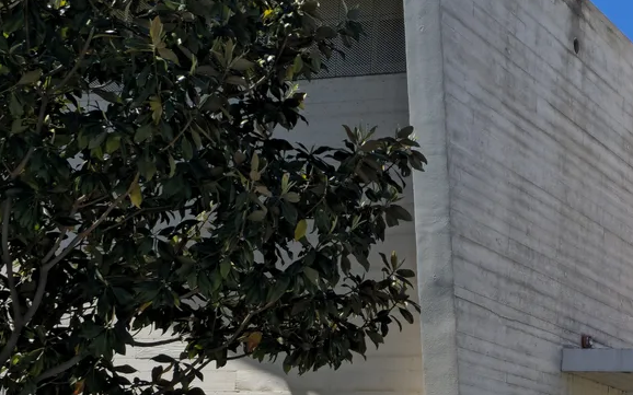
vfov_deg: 15.8
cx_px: 695
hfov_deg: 23.9
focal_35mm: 81
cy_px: 382
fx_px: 1397
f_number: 1.7
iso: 12
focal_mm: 6.3
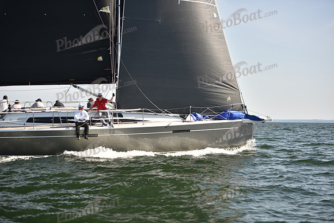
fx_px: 650
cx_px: 167
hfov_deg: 28.8
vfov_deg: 19.5
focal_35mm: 70
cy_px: 112
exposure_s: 1/1250
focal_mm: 70
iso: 250
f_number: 2.8
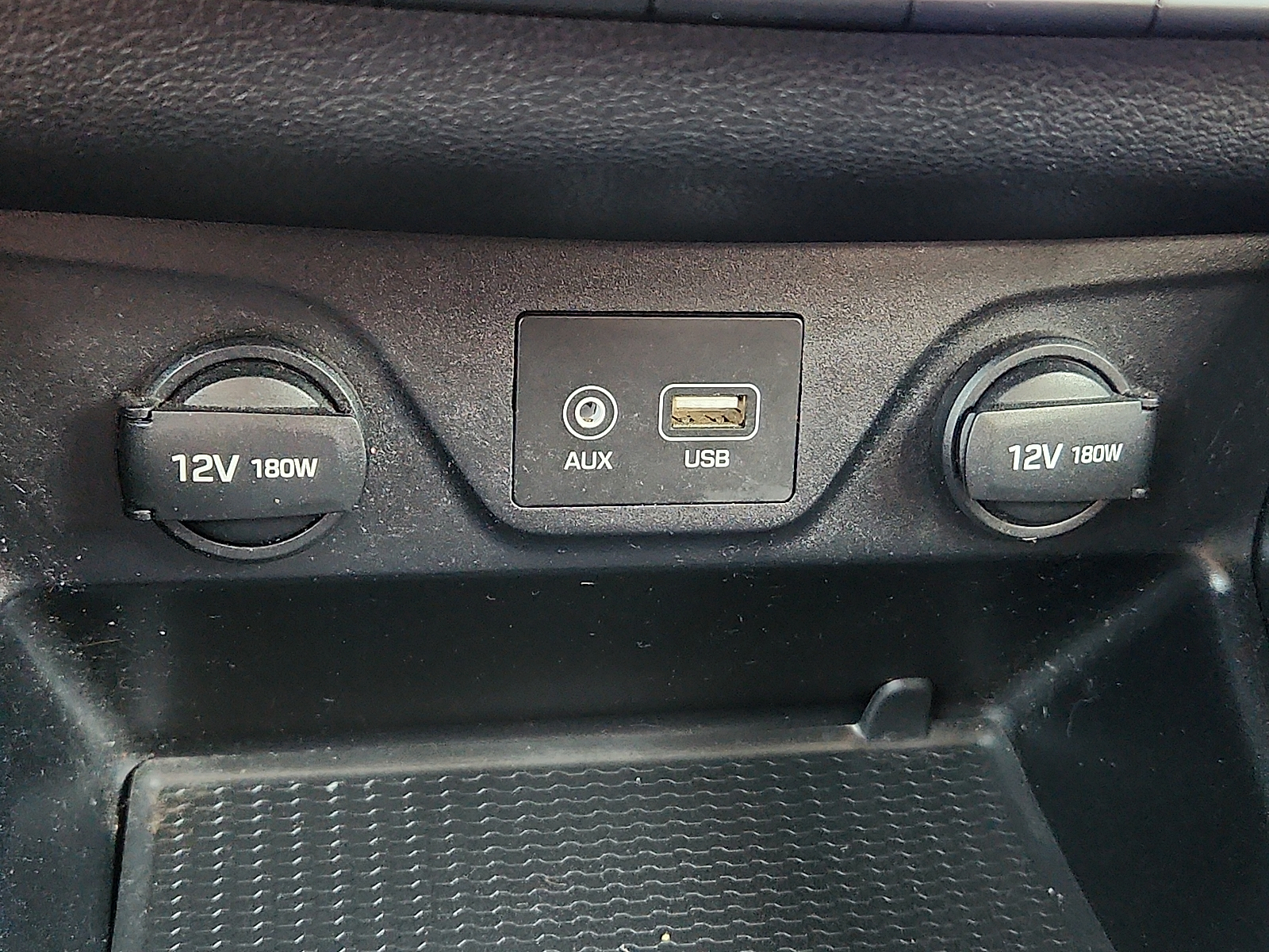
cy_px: 476
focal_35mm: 23
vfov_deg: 58.9
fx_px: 843
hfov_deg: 73.9
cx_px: 634
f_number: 1.8
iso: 792
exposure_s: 1/24
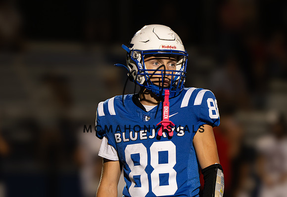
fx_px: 4433
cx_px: 208
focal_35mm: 551
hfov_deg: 3.7
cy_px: 150
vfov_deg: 2.5
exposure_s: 1/1000
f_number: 3.5
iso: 2500
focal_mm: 200
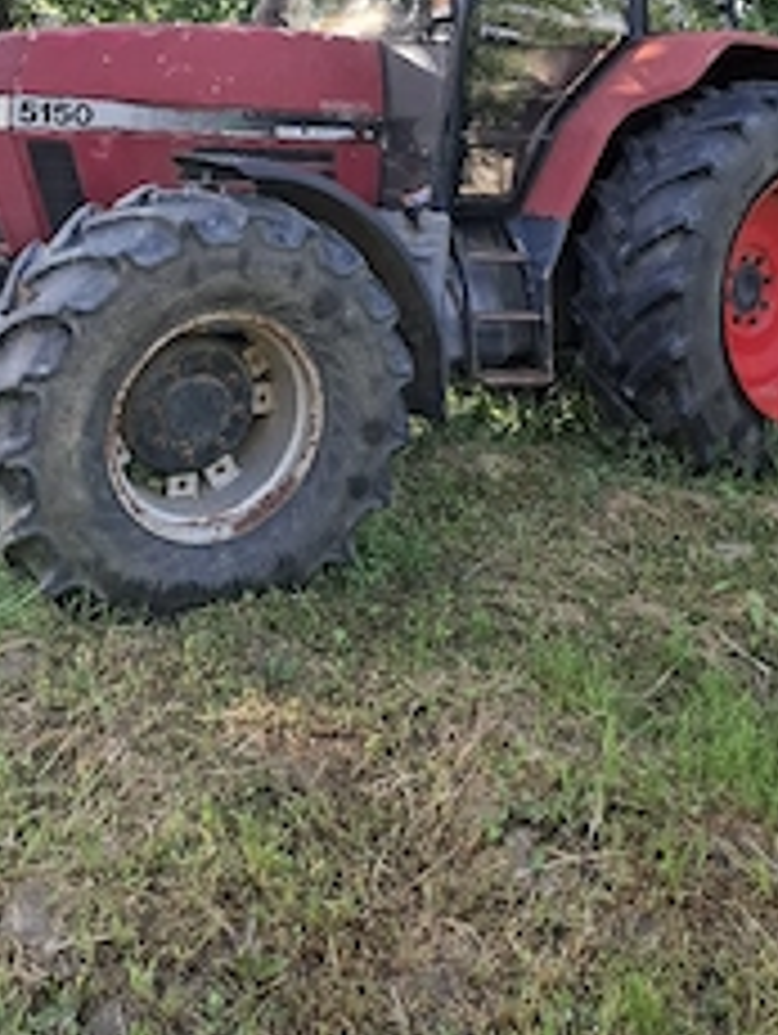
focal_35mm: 40
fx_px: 1196
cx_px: 355
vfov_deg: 43.7
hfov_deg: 36.0
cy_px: 158
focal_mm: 5.54
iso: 50
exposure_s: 1/312
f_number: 1.8
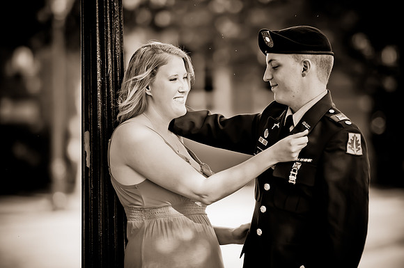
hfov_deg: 6.9
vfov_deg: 4.6
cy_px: 134
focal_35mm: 300
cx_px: 202
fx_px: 3362
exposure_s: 1/500
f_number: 2.8
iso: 200
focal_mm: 200
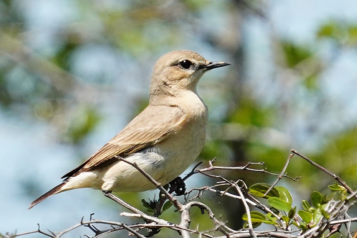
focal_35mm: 600
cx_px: 178
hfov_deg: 3.4
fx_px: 5950
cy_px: 119
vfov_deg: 2.3
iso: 800
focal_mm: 600
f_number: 7.1
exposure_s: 1/2000
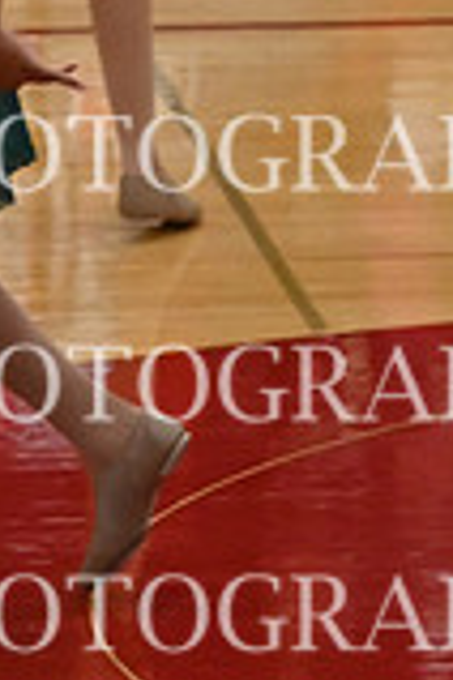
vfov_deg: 2.8
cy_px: 38
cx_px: -182
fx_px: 13872
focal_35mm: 735
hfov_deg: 1.9
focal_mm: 135
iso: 5000
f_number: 4
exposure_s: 1/400
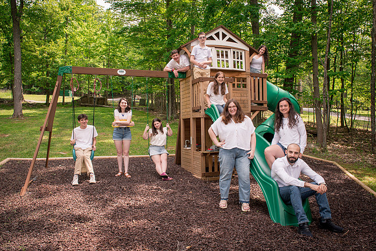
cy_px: 117
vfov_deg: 47.9
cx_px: 189
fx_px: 282
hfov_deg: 67.4
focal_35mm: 27
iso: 400
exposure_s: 1/125
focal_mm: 24
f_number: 13
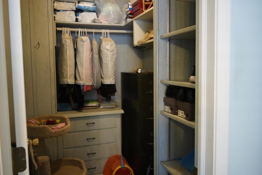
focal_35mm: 30
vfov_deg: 43.6
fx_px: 218
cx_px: 128
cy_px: 85
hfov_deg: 61.9
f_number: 4
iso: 6400
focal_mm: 28
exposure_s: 1/160
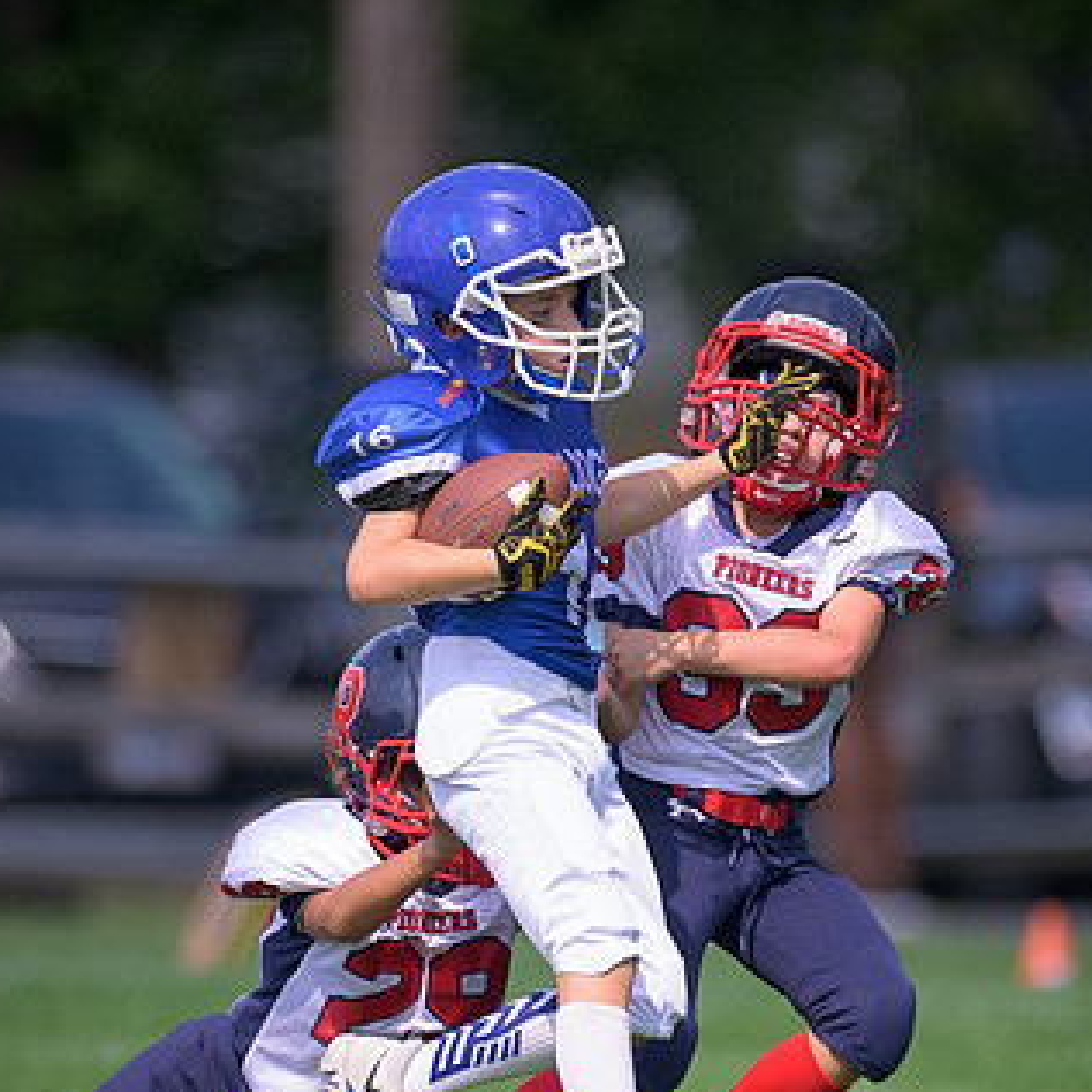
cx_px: 839
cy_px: 961
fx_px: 53428
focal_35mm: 1497
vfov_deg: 1.2
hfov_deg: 1.2
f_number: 4
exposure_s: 1/5000
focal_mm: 500
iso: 800
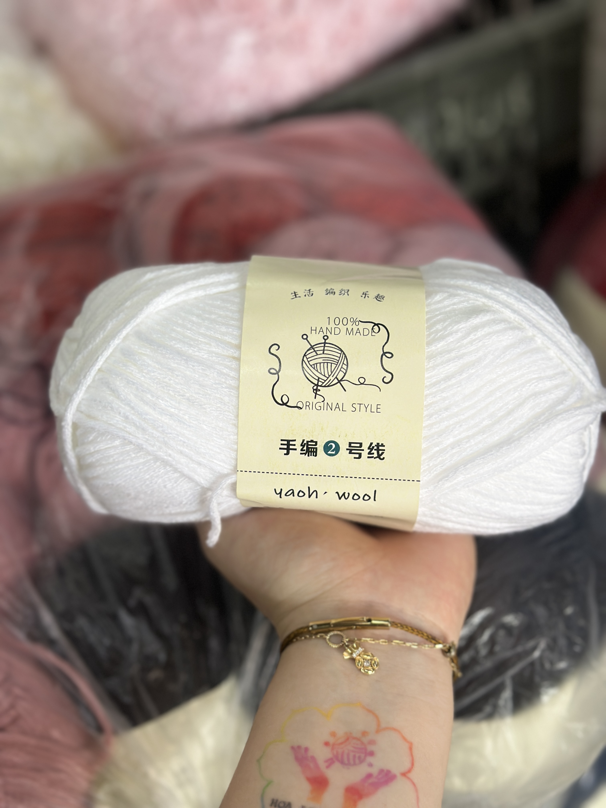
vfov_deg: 39.7
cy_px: 404
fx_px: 1120
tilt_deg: -46.4
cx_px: 303
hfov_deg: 30.3
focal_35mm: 48
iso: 100
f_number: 1.78
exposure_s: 1/121
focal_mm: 6.86
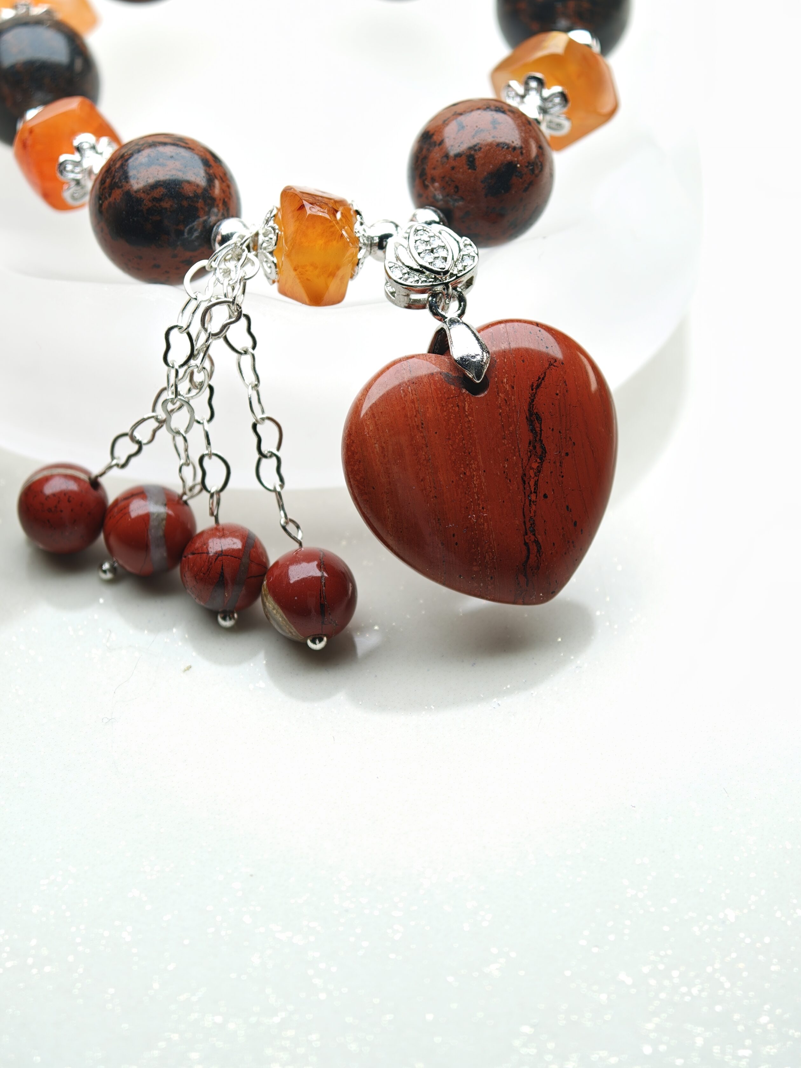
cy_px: 534
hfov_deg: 19.4
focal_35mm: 76
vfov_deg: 25.7
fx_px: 2345
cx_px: 400
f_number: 2.1
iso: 80
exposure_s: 1/209
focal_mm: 16.53
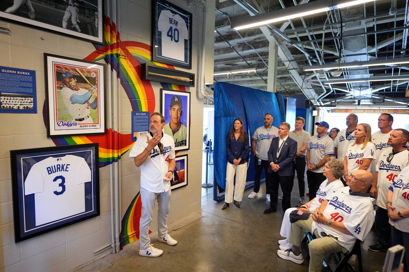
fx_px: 238
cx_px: 204
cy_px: 136
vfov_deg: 59.5
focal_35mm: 21
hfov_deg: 81.2
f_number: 2.8
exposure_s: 1/320
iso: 4000
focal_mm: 21
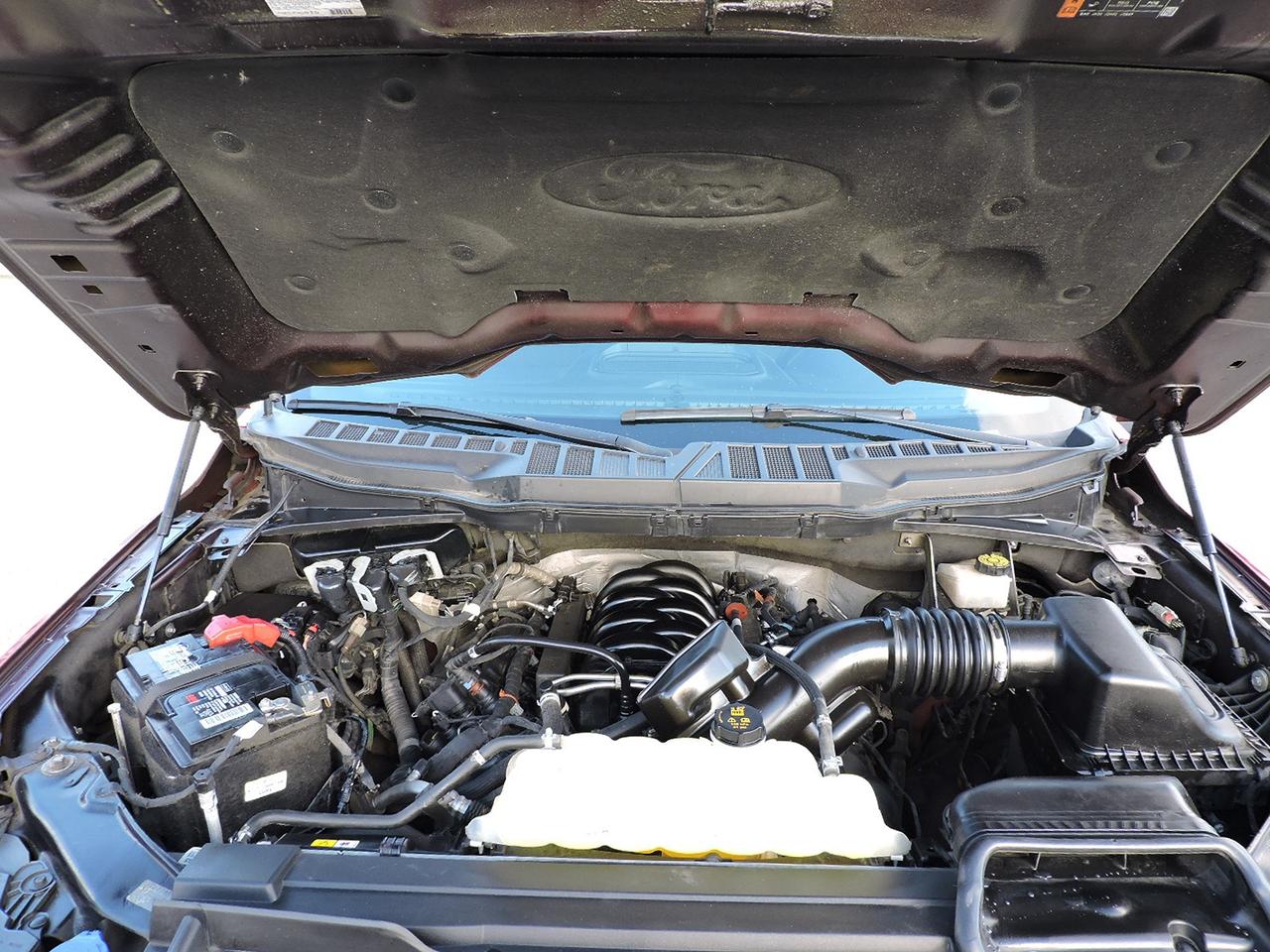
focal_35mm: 24
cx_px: 635
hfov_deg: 71.6
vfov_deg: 56.8
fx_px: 881
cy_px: 476
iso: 100
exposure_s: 1/50
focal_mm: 4.3
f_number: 3
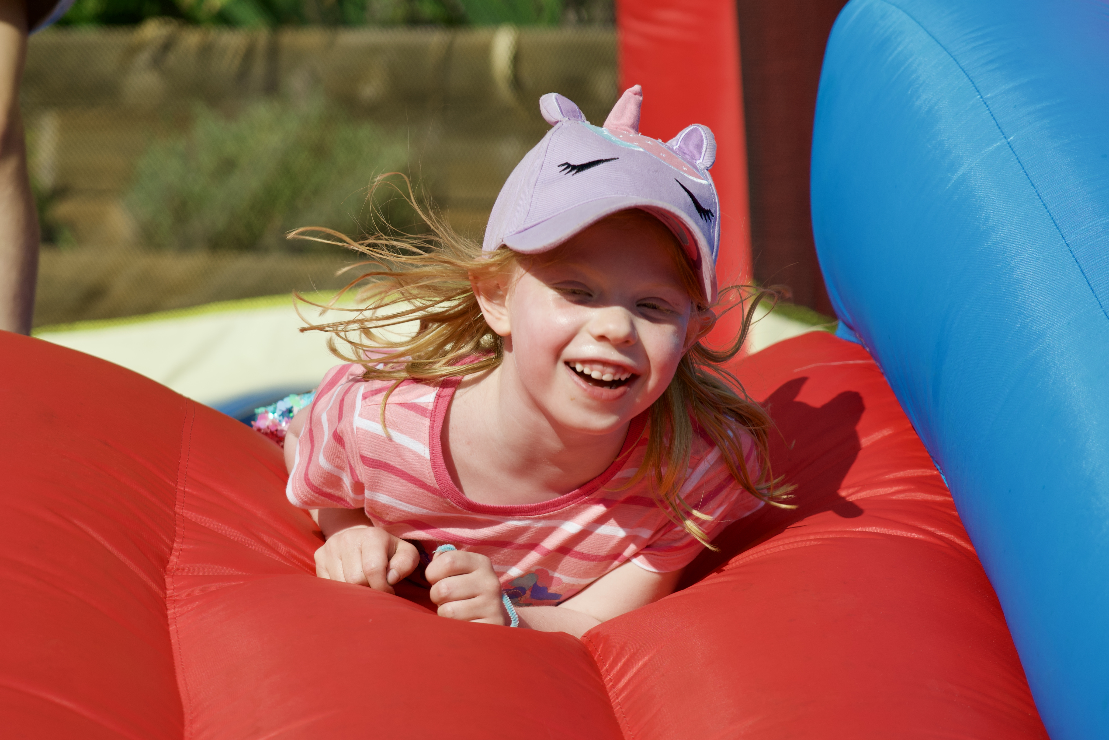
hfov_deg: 19.5
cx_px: 554
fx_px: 3234
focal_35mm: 105
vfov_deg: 13.0
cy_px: 370
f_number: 4
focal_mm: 105
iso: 100
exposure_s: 1/640
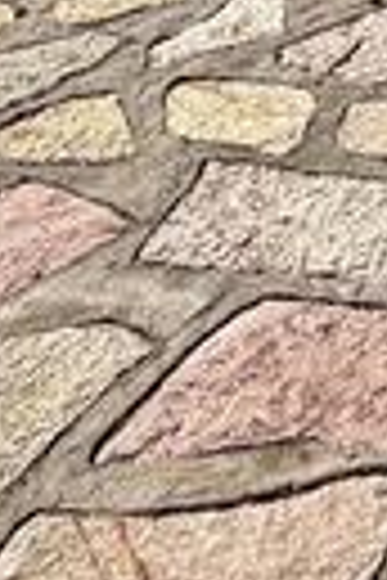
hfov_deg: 12.7
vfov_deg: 14.7
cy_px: -769
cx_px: 736
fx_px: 1548
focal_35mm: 96
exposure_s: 1/1017
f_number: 2.2
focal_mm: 2.22
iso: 20
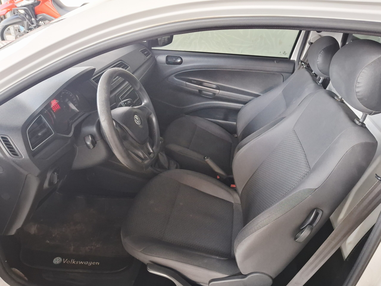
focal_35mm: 25
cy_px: 143
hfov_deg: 69.4
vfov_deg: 54.9
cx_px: 190
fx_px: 275
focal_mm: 4.69
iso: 250
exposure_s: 1/60
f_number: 1.8
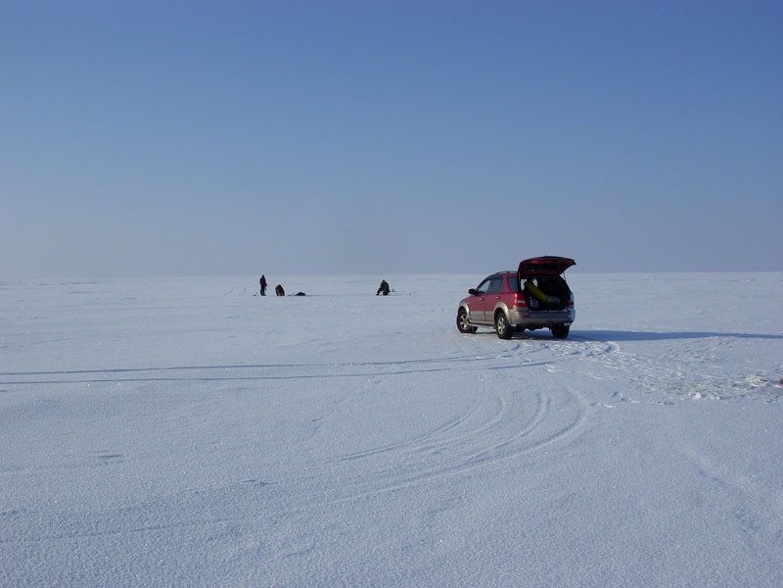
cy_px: 294
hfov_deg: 49.0
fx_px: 860
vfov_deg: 37.7
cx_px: 392
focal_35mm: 38
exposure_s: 1/1218
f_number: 4.9
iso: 50
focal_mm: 6.3
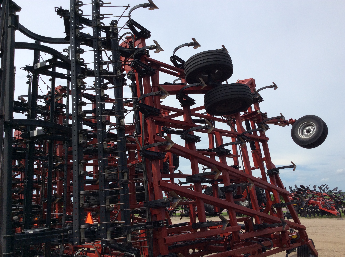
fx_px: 318
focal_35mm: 32
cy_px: 128
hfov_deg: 56.9
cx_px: 172
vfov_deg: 44.1
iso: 32
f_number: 2.4
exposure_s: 1/1908
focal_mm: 3.3
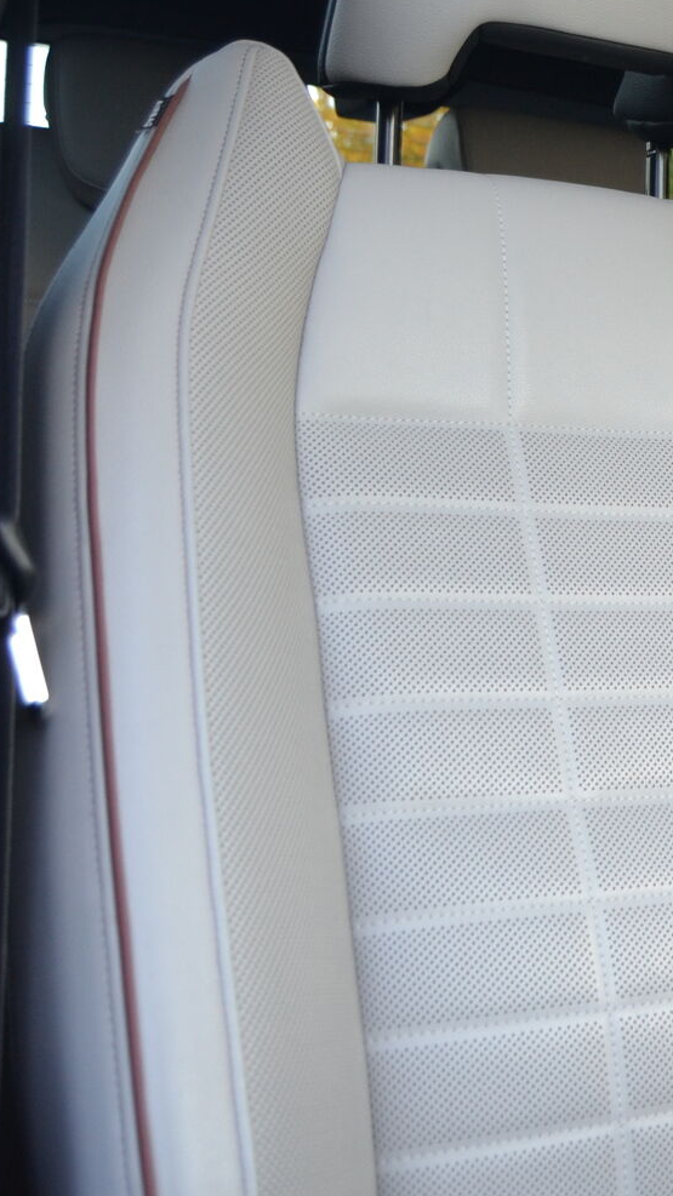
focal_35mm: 55
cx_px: 1071
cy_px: 470
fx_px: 1745
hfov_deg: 18.7
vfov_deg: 37.7
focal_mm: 18
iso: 400
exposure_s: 1/60
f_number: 4
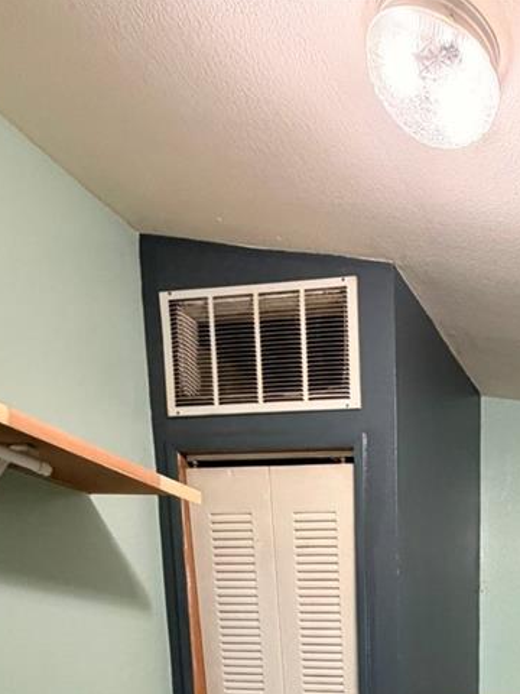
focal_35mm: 35
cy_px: 860
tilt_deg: -12.7
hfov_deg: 35.3
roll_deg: -2.2
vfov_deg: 37.5
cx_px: 562
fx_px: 701
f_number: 2.2
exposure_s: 1/60
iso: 250
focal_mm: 2.22
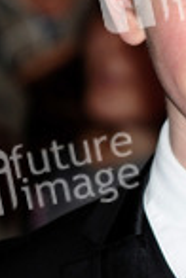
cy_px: 83
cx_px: 250
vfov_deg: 5.1
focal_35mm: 408
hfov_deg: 3.4
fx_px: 3162
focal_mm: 100
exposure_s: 1/200
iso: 320
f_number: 4.5
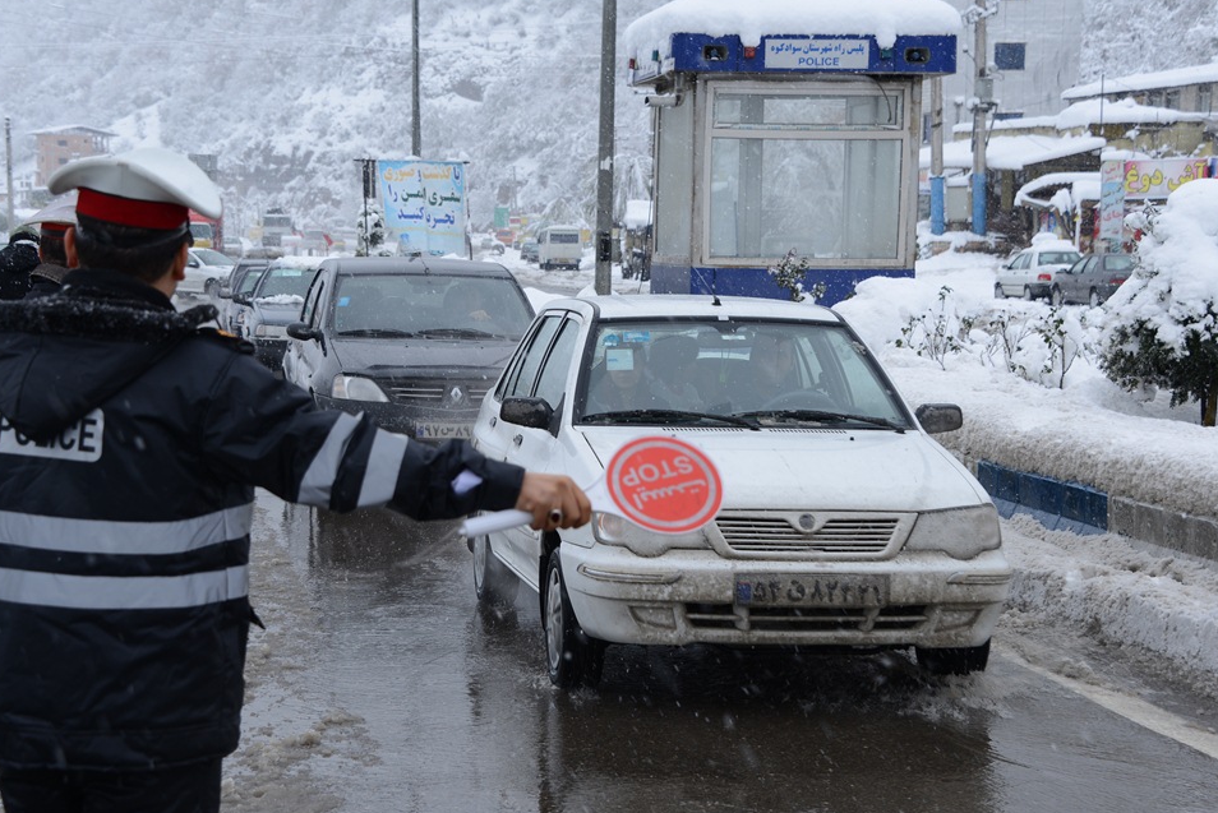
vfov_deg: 16.9
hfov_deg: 25.0
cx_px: 545
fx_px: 2742
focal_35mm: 81
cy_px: 412
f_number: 7.1
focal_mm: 70
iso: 100
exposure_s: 1/125
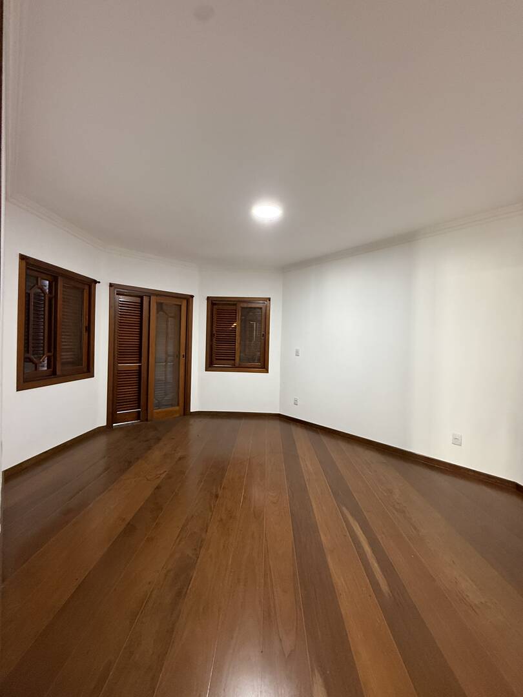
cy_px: 348
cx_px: 262
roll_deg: -3.4
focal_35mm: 14
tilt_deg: -0.6
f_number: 2.2
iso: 400
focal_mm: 2.22
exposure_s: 1/60
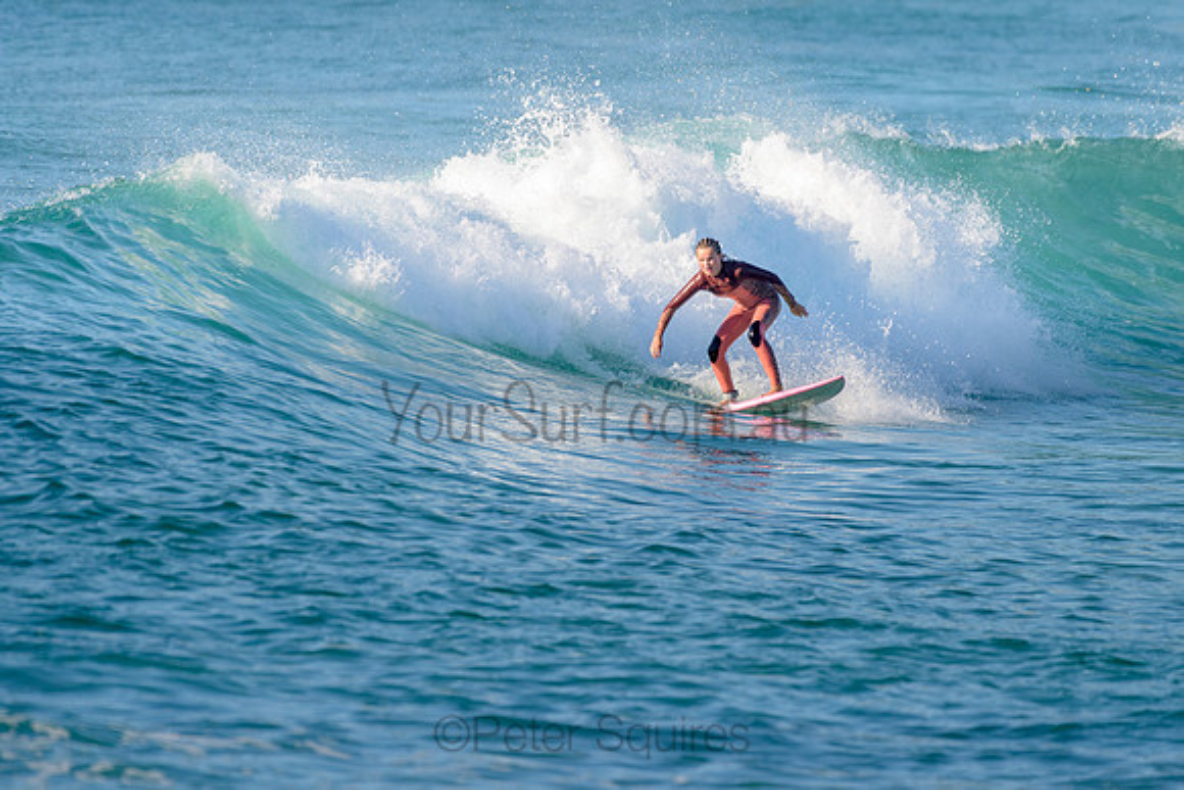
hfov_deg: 3.4
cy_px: 306
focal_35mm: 612
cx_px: 669
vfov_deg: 2.2
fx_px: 20140
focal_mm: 500
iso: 450
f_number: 5.6
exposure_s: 1/2000
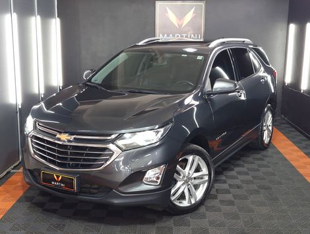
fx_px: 206
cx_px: 155
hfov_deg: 73.8
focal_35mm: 23
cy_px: 117
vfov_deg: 59.0
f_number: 1.8
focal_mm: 5.54
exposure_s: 1/60
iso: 200
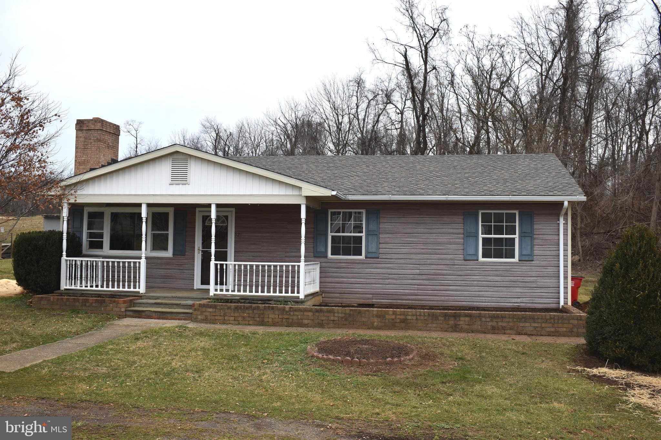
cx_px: 330
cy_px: 220
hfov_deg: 53.1
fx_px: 661
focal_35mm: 36
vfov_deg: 36.9
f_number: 5.6
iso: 100
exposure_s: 1/125
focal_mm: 24
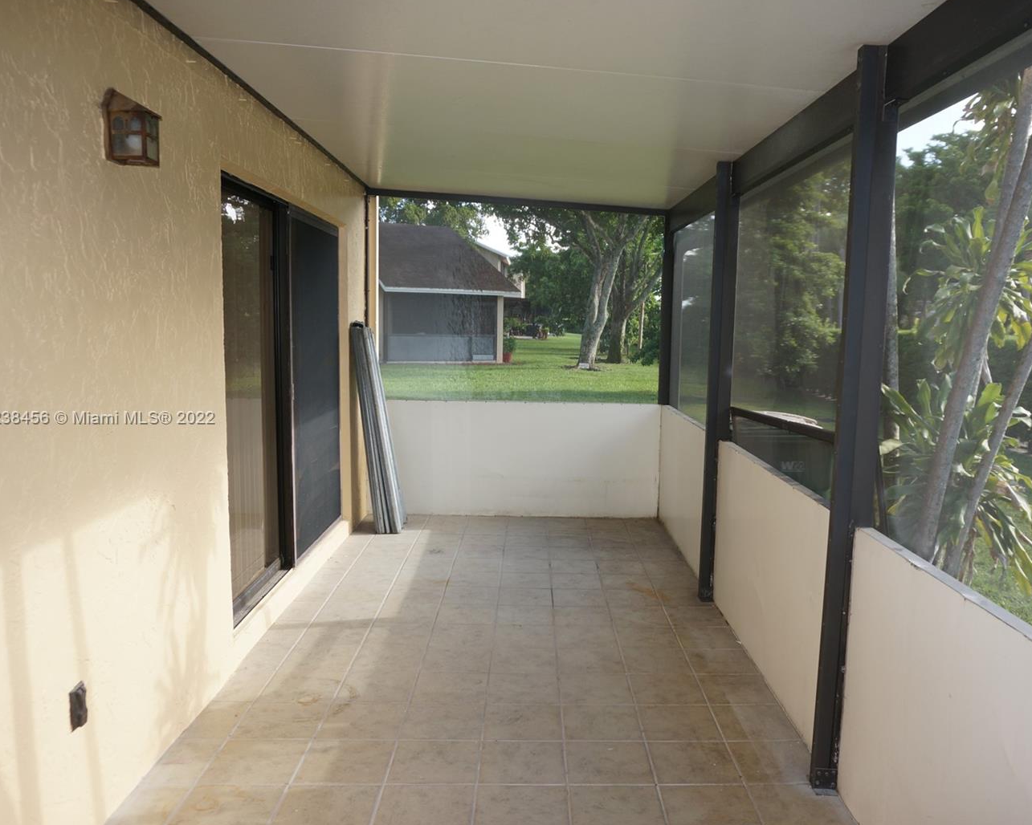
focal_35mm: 28
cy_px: 419
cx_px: 600
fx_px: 855
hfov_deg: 61.9
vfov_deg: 51.5
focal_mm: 16
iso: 160
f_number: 4
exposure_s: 1/160
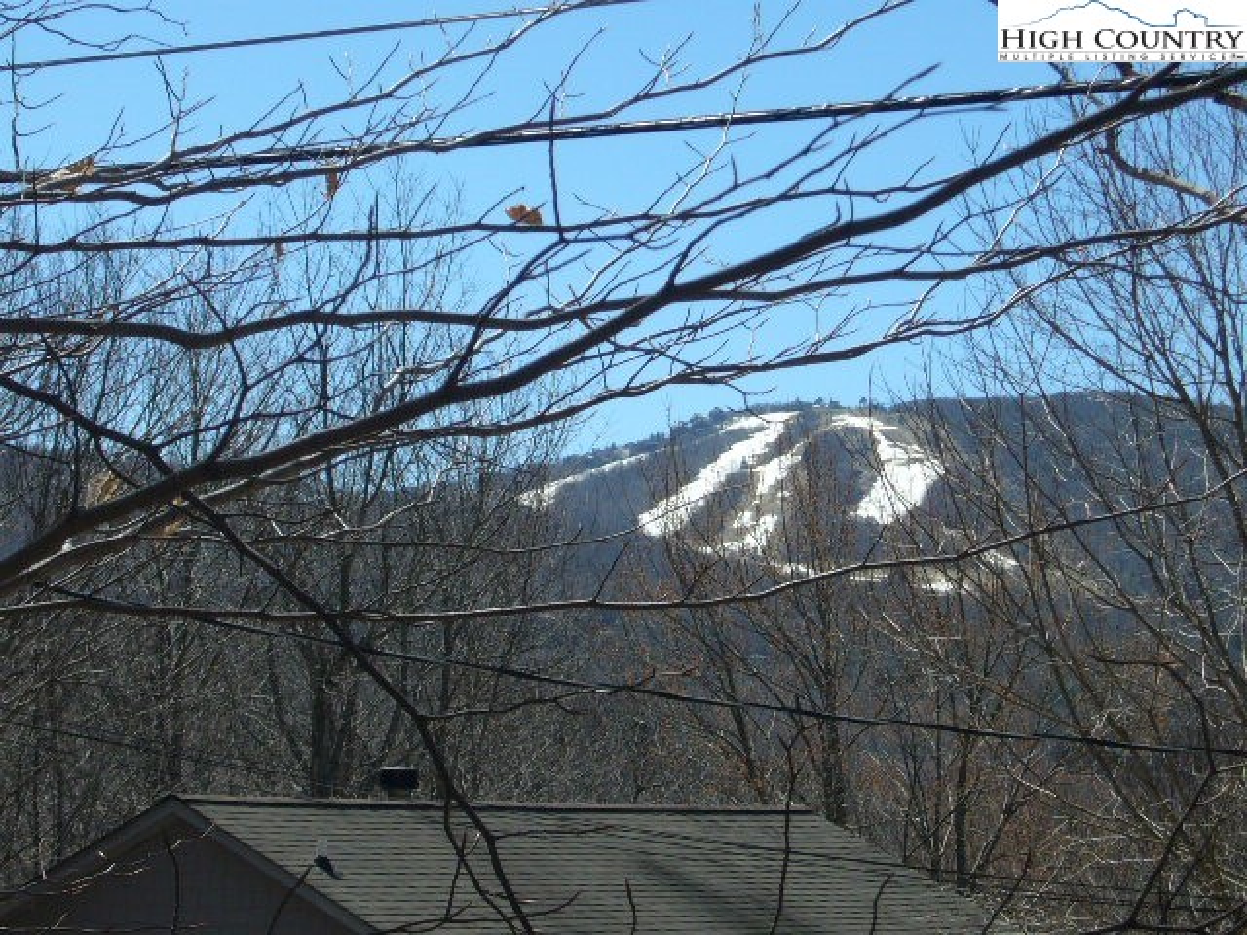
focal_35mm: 100
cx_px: 624
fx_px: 3602
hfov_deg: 19.6
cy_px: 468
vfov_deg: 14.8
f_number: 9
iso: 80
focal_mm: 12
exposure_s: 1/200
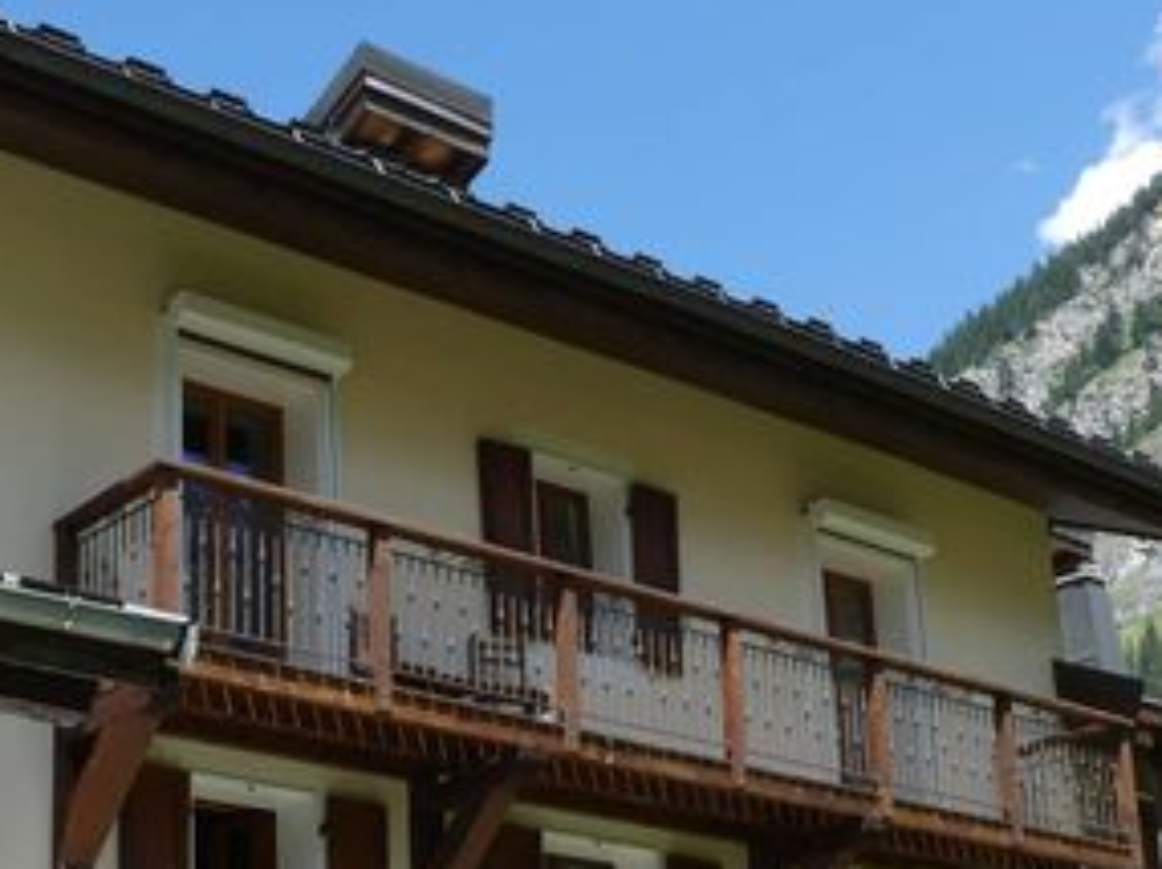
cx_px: 351
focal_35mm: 69
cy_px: 792
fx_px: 2314
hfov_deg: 27.9
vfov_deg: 20.8
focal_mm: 6.6
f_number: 4
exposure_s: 1/400
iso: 100
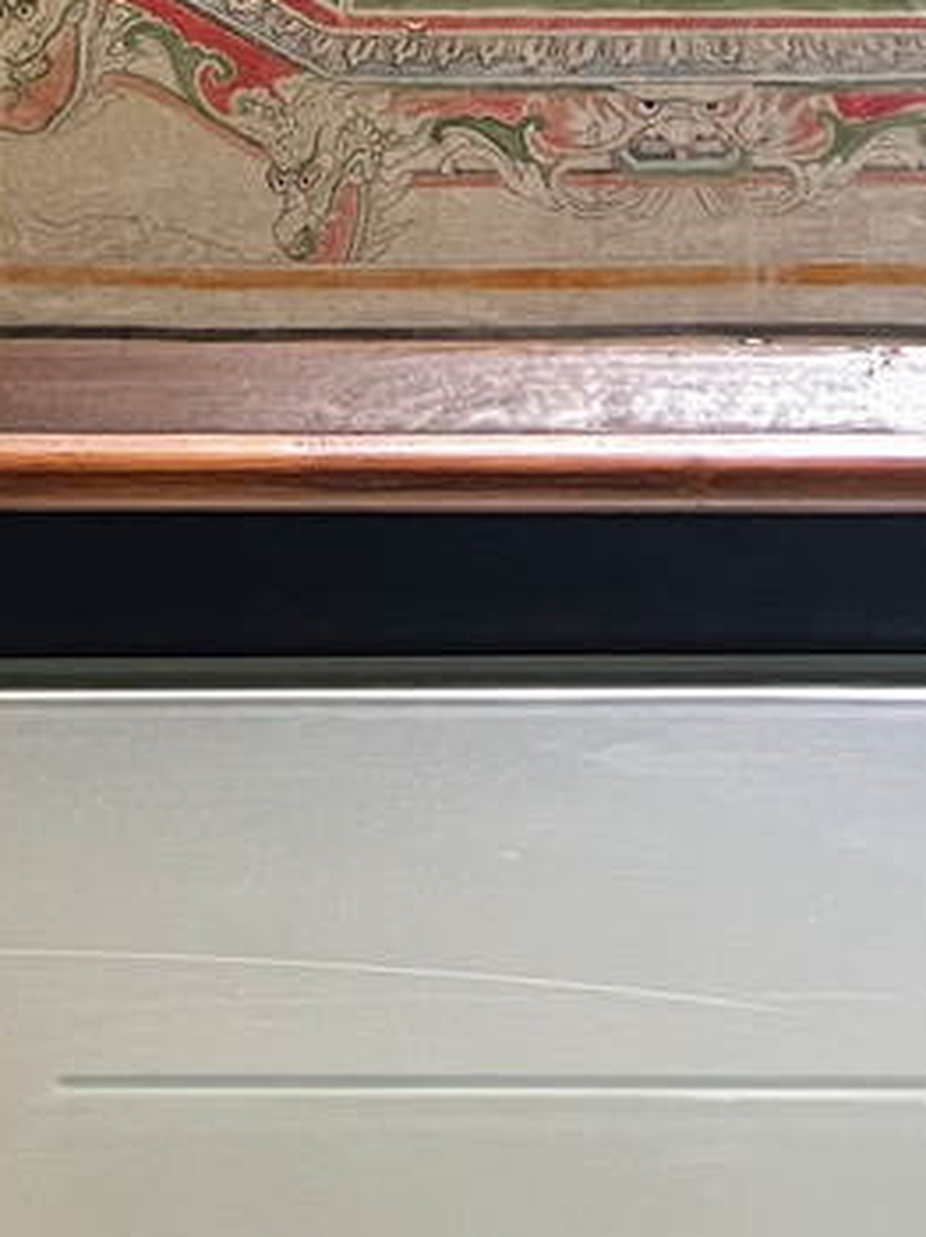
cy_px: -1028
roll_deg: +0.0
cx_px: 611
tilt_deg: +8.3
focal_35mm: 119
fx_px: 4250
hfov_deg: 12.4
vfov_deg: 14.5
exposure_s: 1/50
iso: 160
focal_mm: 5.7
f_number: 1.5
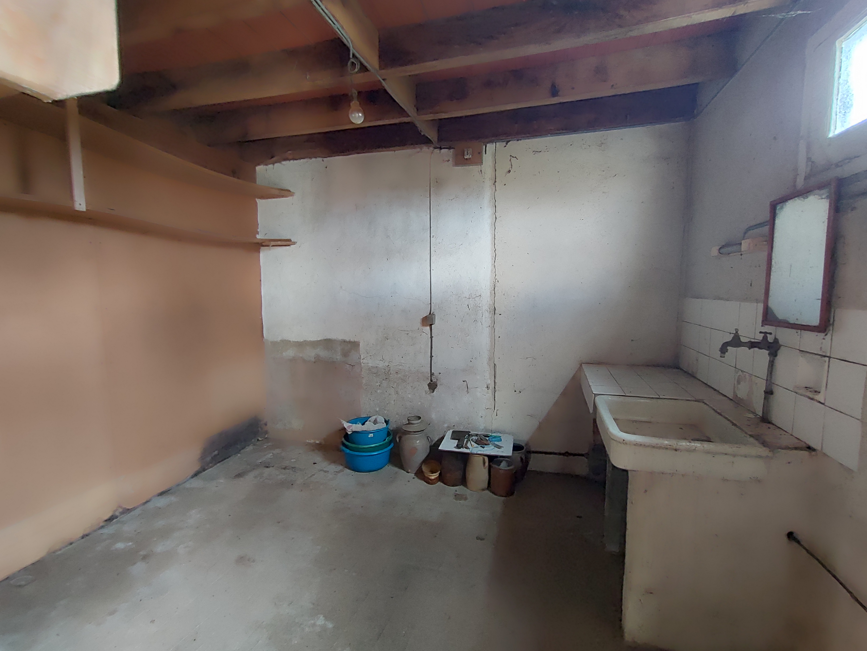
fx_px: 326
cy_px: 326
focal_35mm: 13
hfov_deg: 106.2
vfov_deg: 89.9
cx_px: 434
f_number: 2.2
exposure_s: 1/33
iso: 303
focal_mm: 1.66
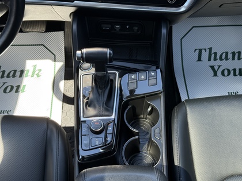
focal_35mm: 48
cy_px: 90
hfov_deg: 39.7
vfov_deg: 30.3
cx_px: 121
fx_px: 336
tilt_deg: -51.7
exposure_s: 1/202
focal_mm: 6.76
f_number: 1.78
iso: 125
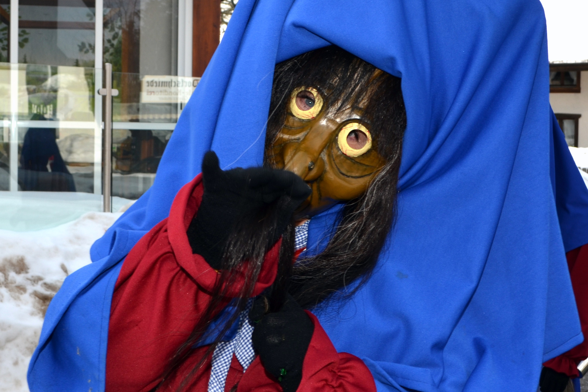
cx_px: 294
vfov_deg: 29.9
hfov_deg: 43.6
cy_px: 196
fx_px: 735
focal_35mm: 45
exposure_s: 1/200
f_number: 9
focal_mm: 30
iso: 100
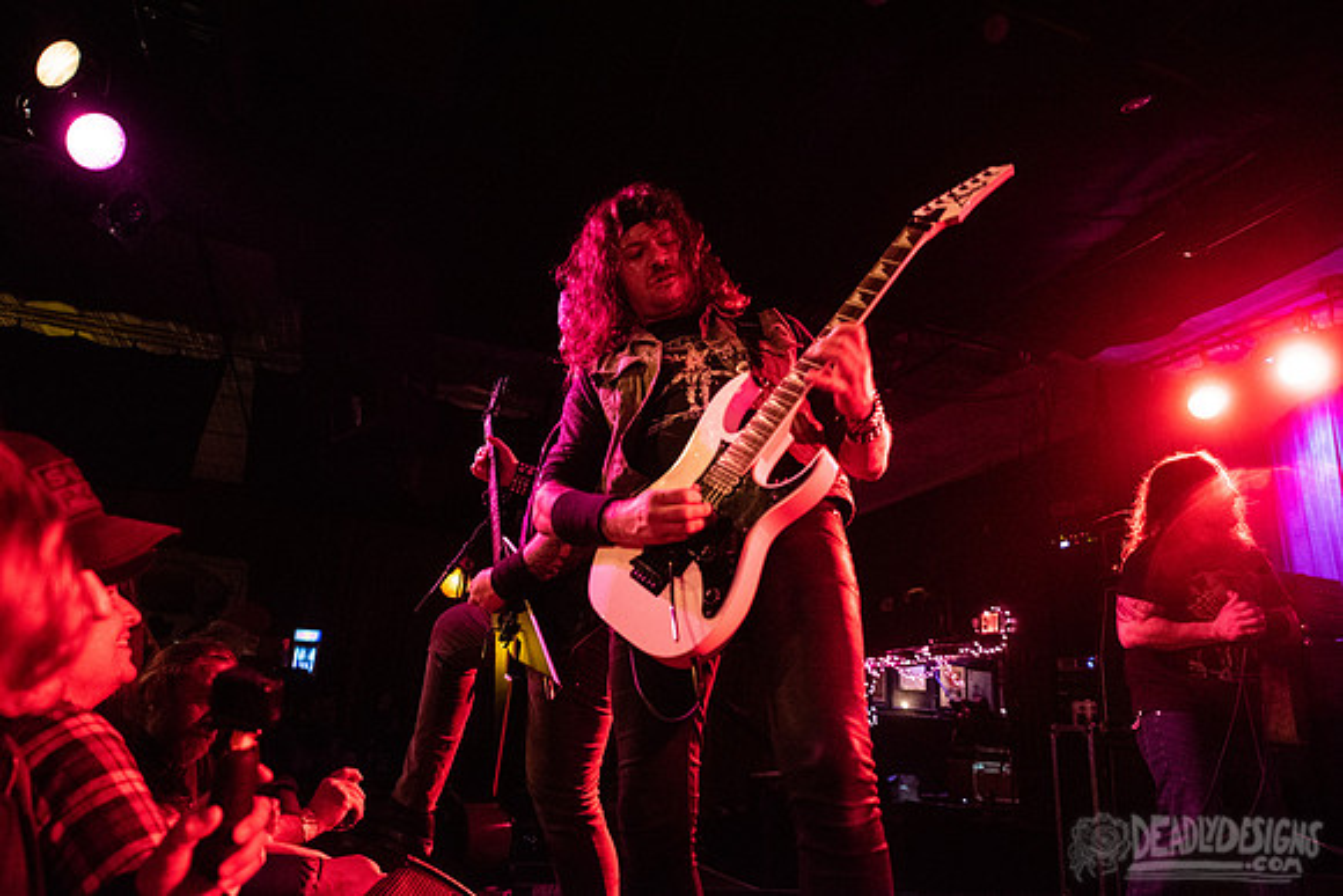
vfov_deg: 53.2
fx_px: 896
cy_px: 448
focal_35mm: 24
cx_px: 672
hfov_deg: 73.7
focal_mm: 24
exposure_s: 1/125
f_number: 3.2
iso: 3200
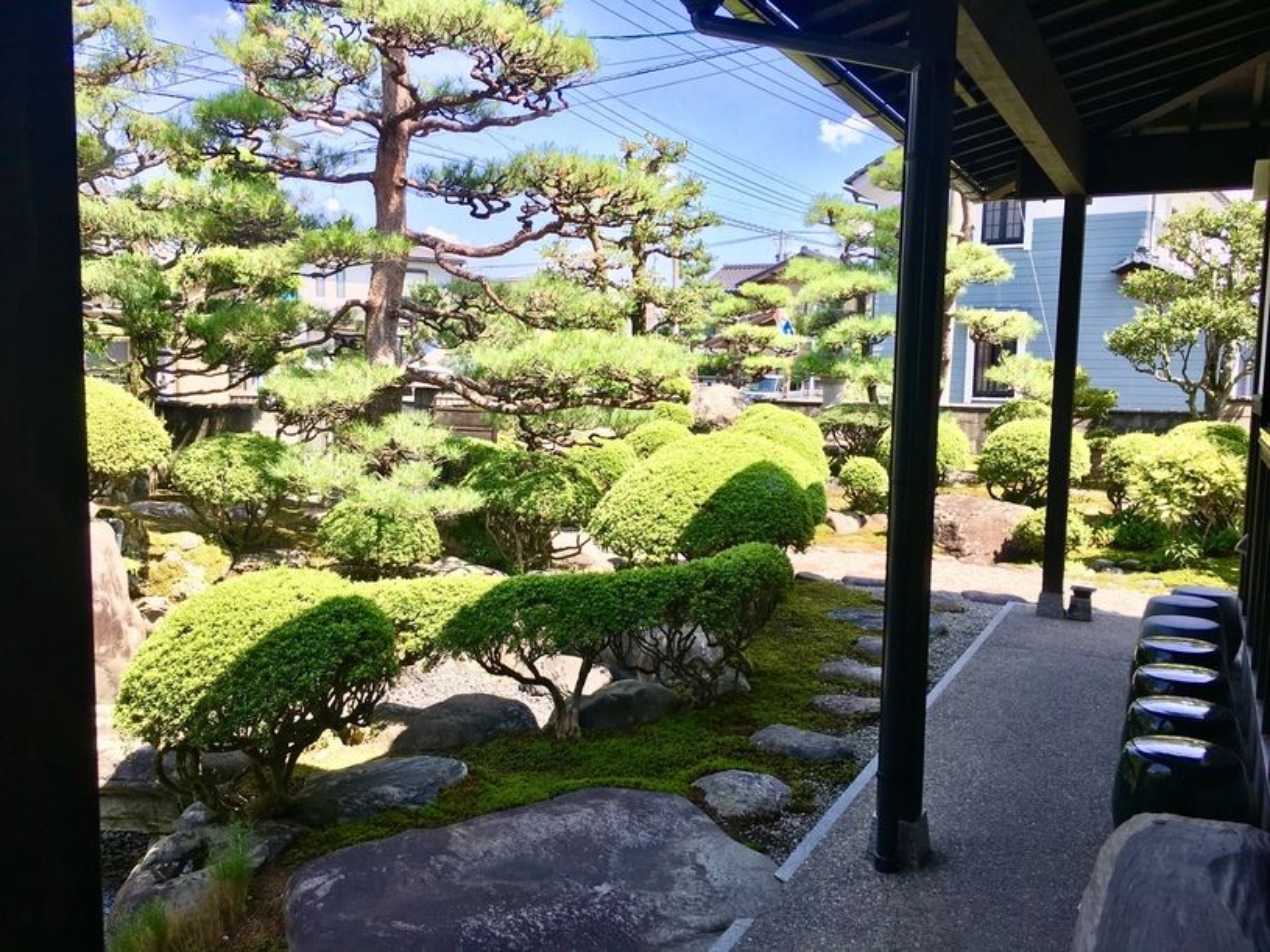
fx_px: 1064
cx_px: 635
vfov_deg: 48.2
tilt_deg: -4.7
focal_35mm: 29
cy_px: 476
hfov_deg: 61.7
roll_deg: -1.3
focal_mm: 4.15
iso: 25
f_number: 2.2
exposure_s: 1/356
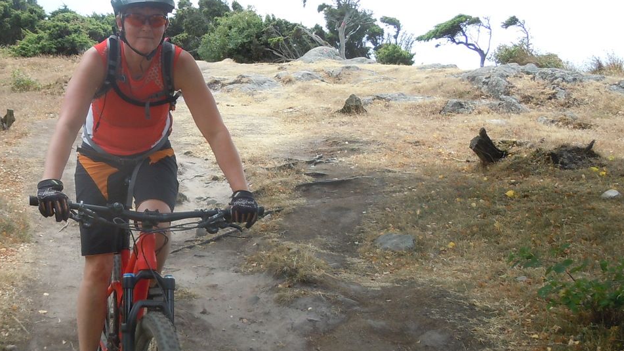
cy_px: 177
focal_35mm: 55
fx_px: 910
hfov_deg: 36.8
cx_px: 142
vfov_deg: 21.8
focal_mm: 5.4
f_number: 3.5
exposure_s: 1/320
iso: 100
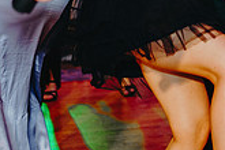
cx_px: 326
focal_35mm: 123
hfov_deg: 15.5
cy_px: -84
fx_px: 769
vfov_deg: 10.7
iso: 1250
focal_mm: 35
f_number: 2
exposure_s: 1/250
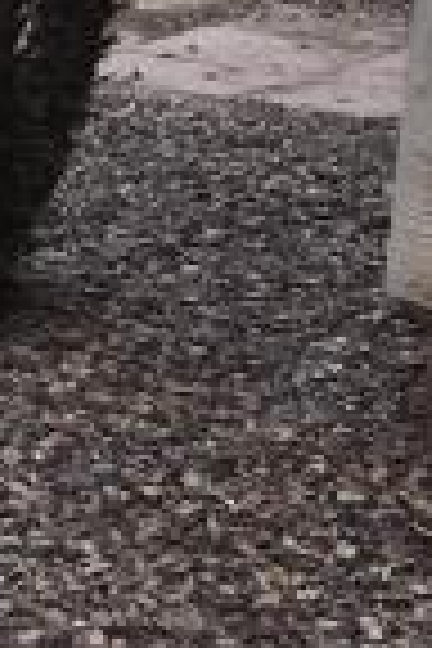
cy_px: -232
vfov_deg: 9.4
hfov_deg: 5.1
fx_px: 3852
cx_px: -1753
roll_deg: -0.7
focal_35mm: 214
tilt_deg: -8.3
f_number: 2.2
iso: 25
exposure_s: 1/354
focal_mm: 4.15
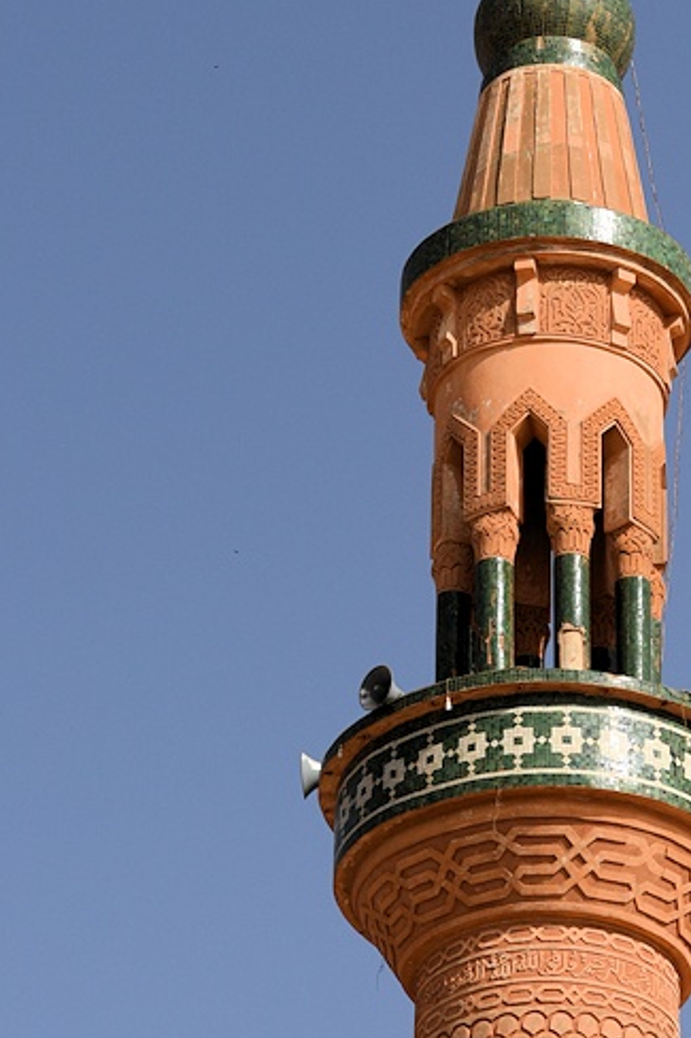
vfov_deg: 13.9
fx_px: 4235
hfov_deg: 9.3
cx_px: 554
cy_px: 738
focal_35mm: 147
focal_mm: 70
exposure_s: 1/2000
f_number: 7.1
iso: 250
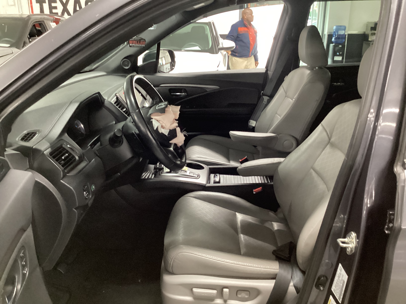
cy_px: 152
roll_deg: +0.0
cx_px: 203
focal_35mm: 31
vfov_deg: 45.4
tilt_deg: -21.7
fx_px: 364
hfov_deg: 58.4
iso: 640
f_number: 2.4
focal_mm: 3.3
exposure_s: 1/25
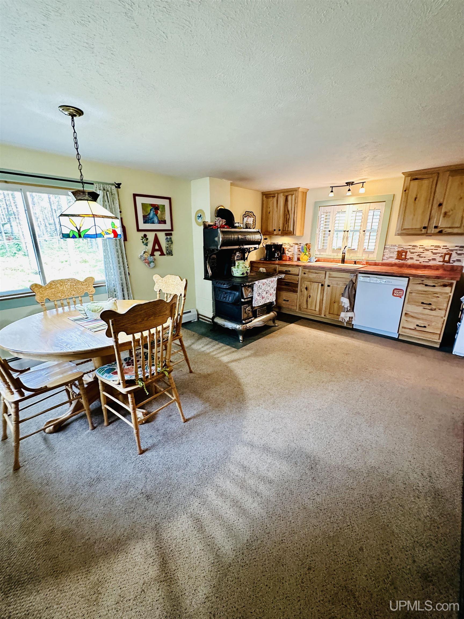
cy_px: 310
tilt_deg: -16.8
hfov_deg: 85.7
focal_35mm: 14
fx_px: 250
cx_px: 232
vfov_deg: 102.1
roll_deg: +0.1
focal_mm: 2.22
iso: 640
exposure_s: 1/60
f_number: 2.2
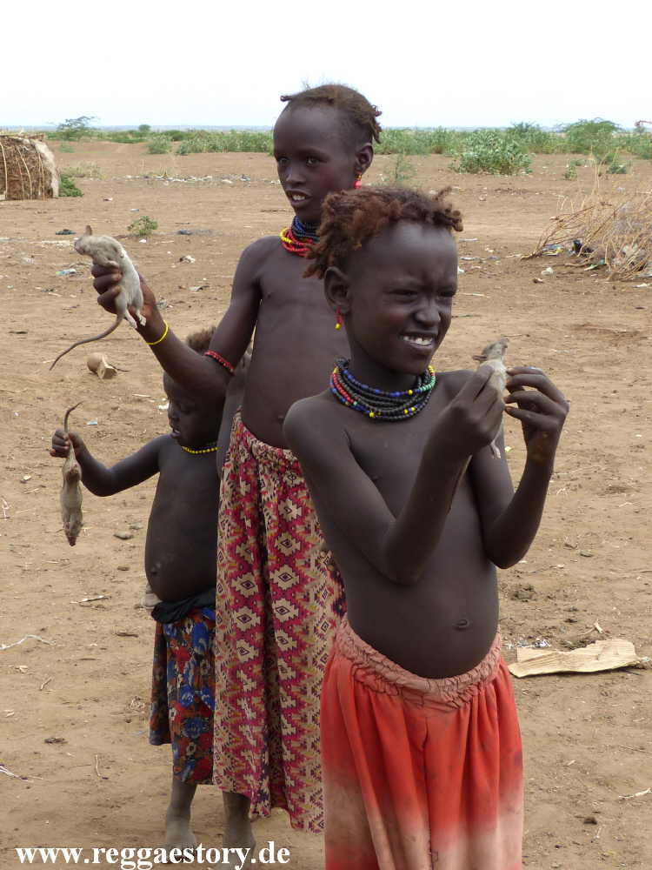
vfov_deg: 44.8
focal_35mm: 42
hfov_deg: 34.3
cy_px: 435
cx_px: 326
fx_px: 1055
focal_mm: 7.6
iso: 100
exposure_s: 1/640
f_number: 4
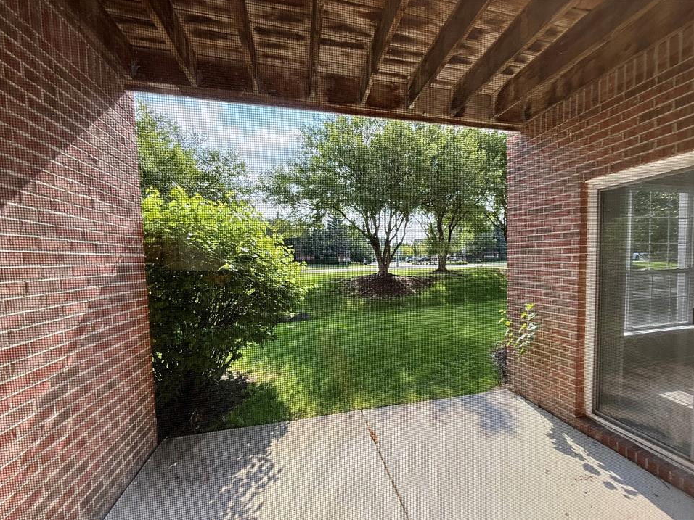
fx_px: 301
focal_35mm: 15
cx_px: 370
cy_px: 276
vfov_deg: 81.7
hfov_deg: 98.0
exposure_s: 1/383
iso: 64
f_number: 2.2
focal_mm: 2.22
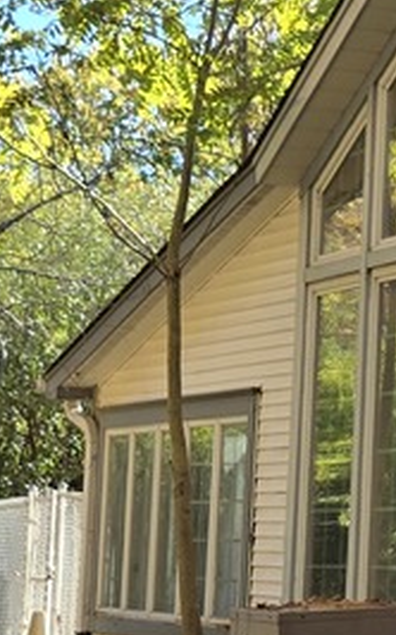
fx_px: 2282
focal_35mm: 132
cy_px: 265
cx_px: 1240
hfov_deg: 8.2
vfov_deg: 15.8
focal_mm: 5.4
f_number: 1.8
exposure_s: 1/790
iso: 25
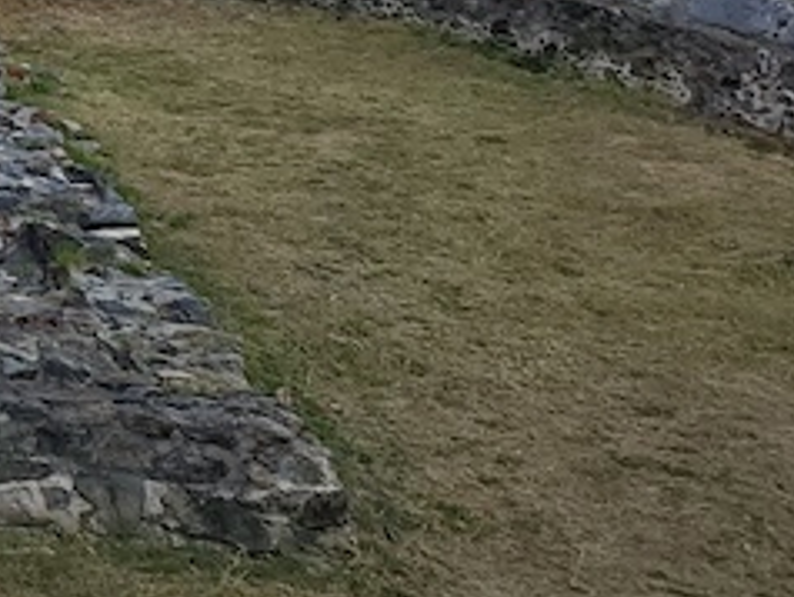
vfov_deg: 12.0
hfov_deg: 14.3
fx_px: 2572
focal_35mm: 112
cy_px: -522
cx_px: -842
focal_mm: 4.3
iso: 50
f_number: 2.4
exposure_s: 1/1822
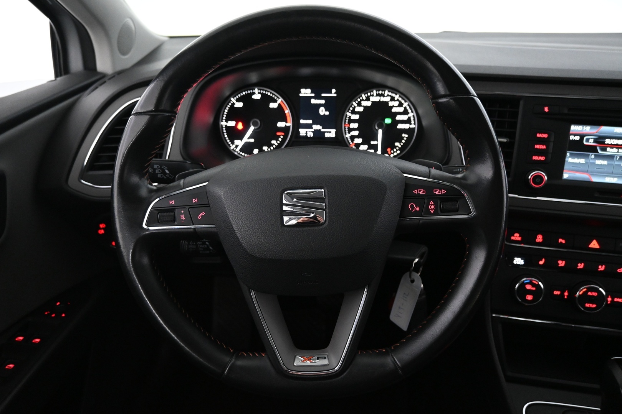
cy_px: 207
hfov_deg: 68.9
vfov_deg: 49.1
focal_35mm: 26
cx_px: 311
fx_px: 454
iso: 3200
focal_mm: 17.5
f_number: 3.5
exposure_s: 1/30
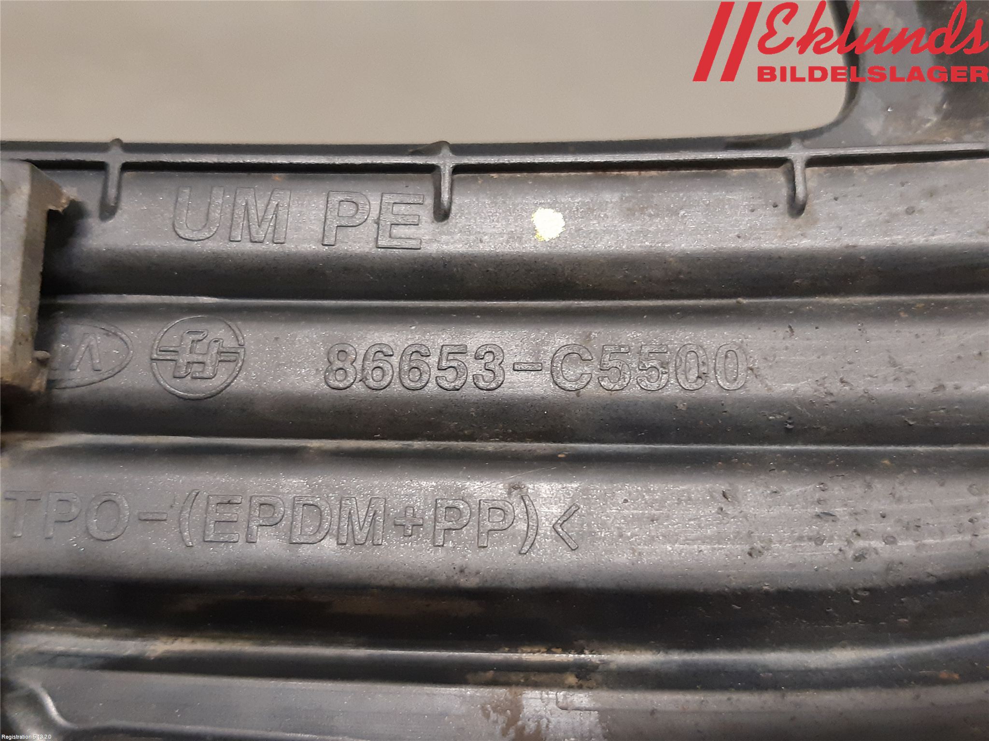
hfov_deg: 67.3
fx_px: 743
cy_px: 370
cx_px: 494
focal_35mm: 26
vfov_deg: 53.1
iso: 320
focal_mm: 3.93
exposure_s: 1/50
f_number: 1.7
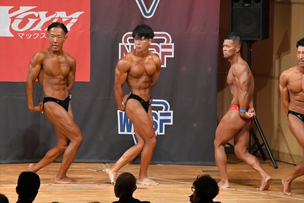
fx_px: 2279
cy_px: 102
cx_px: 152
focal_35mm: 270
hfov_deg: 7.6
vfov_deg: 5.1
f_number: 5.6
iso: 12800
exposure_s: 1/400
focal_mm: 180
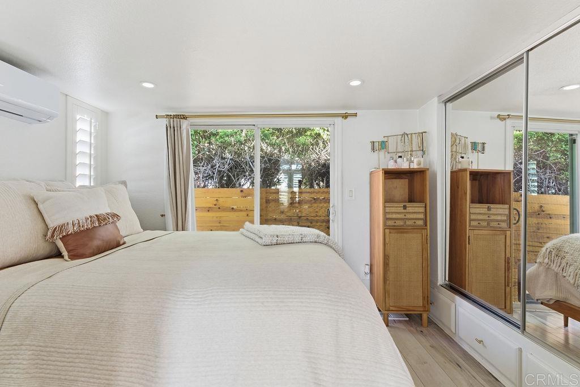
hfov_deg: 96.7
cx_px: 290
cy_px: 194
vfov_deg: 73.8
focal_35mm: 16
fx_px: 258
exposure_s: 1/80
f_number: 8
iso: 250
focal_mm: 16
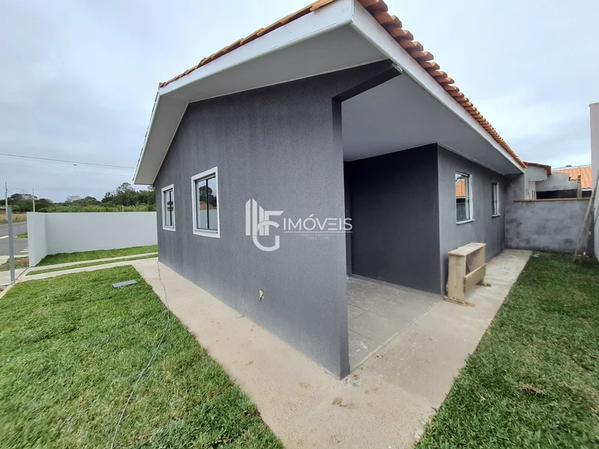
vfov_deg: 89.9
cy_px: 224
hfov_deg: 106.2
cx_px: 300
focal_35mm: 13
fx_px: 225
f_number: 2.2
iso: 50
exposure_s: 1/674
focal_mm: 1.74
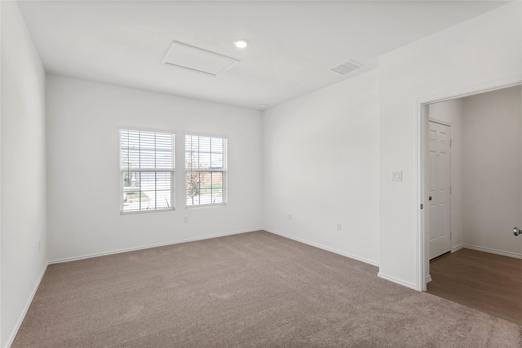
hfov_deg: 96.7
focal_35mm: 16
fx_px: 232
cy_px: 174
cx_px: 261
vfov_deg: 73.8
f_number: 8
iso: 200
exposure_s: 1/10
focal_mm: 16
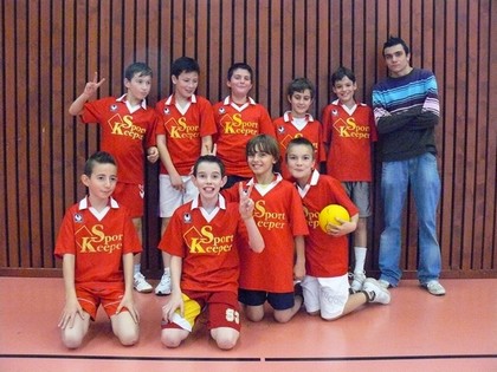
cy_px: 186
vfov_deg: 39.7
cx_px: 248
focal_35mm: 36
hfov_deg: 51.4
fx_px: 517
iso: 1250
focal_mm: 6
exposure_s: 1/125
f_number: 2.8
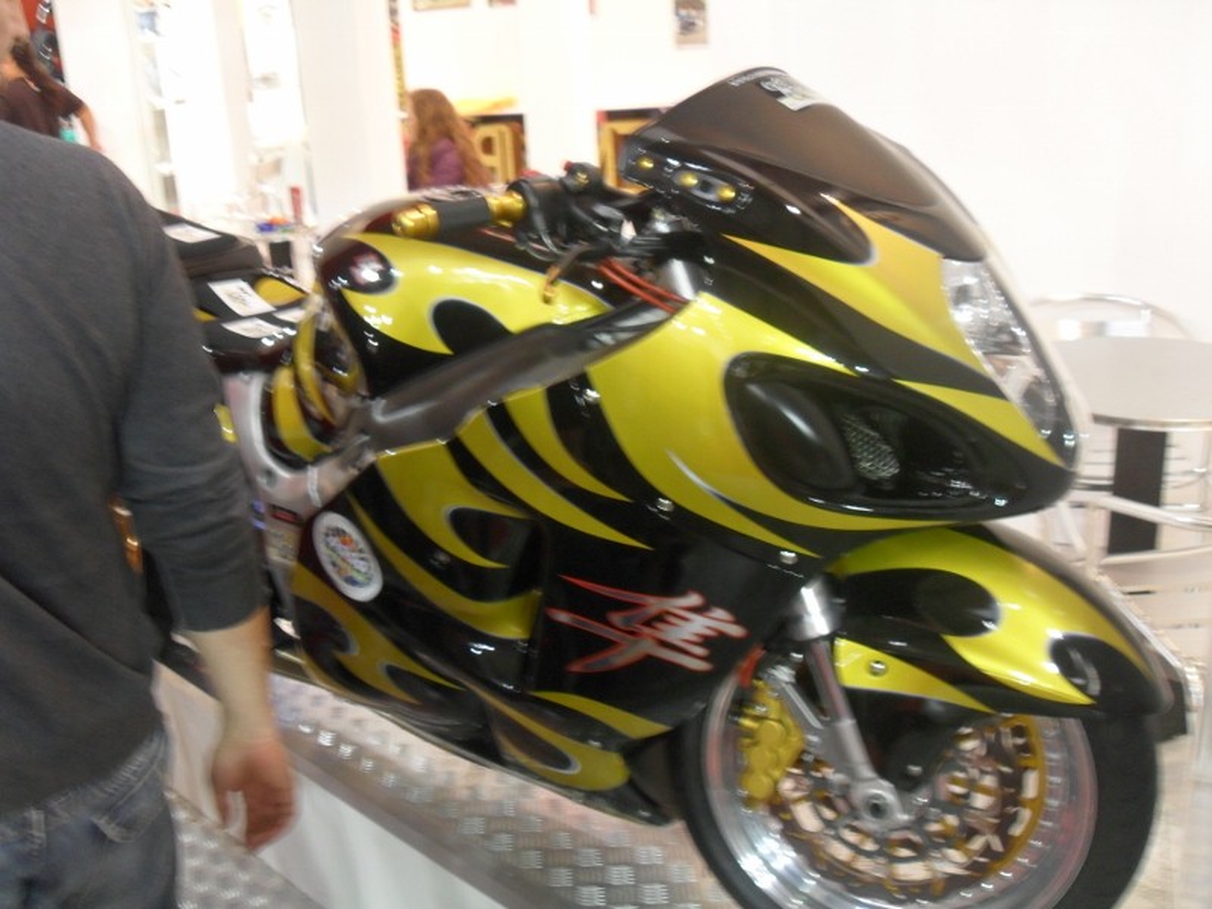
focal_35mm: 35
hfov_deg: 52.6
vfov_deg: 40.7
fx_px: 1225
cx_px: 606
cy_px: 454
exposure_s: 1/20
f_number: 2.8
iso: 200
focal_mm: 6.2
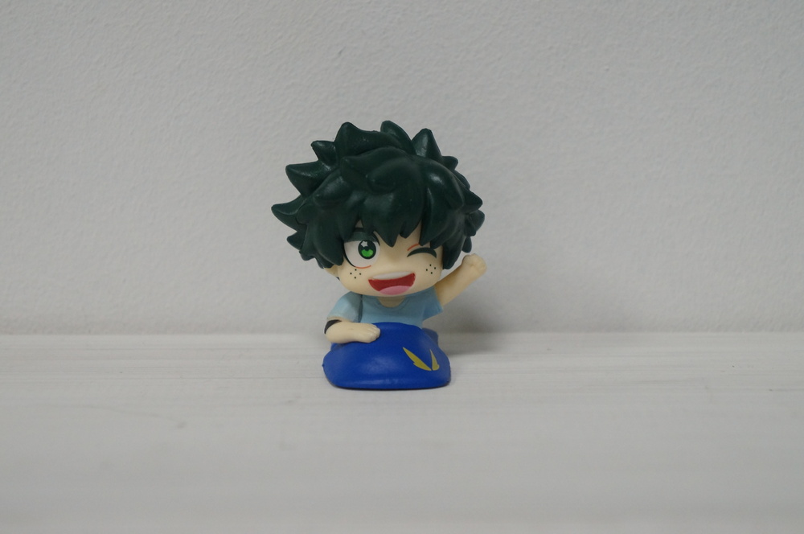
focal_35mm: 82
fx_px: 1840
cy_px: 267
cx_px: 402
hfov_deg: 24.6
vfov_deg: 16.5
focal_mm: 55
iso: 1600
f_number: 5.6
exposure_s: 1/100
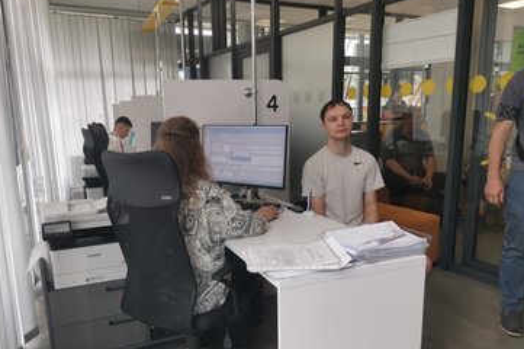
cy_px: 208
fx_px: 436
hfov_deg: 61.8
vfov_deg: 43.3
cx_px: 235
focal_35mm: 30
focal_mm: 4.75
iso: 80
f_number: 1.8
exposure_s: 1/100
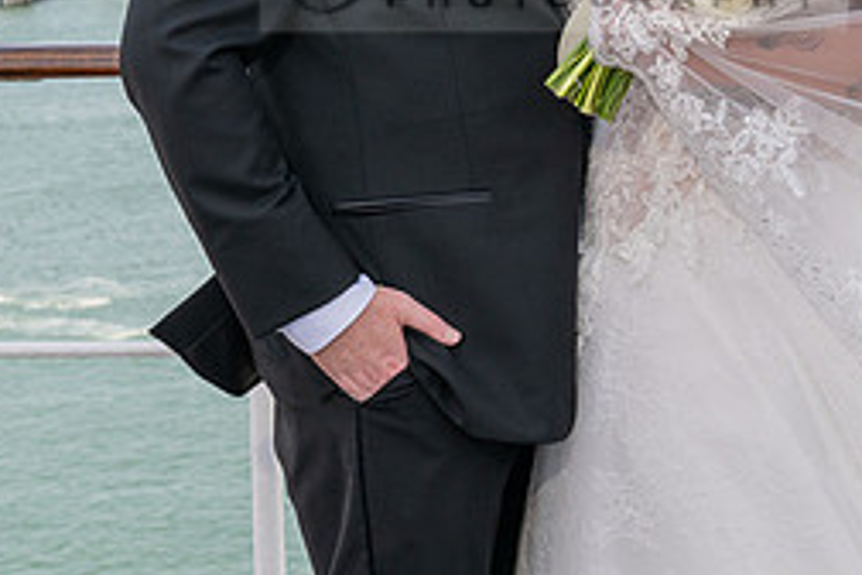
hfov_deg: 15.6
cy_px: 90
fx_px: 3136
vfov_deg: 10.4
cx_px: 558
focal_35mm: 131
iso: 200
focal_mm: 47
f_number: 9
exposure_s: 1/200
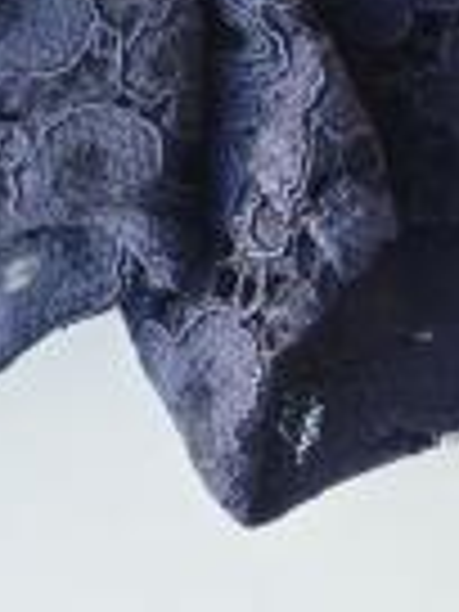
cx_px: 189
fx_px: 1680
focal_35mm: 95
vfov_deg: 17.2
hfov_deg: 15.6
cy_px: -468
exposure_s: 1/100
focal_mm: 6.3
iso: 80
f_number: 1.7
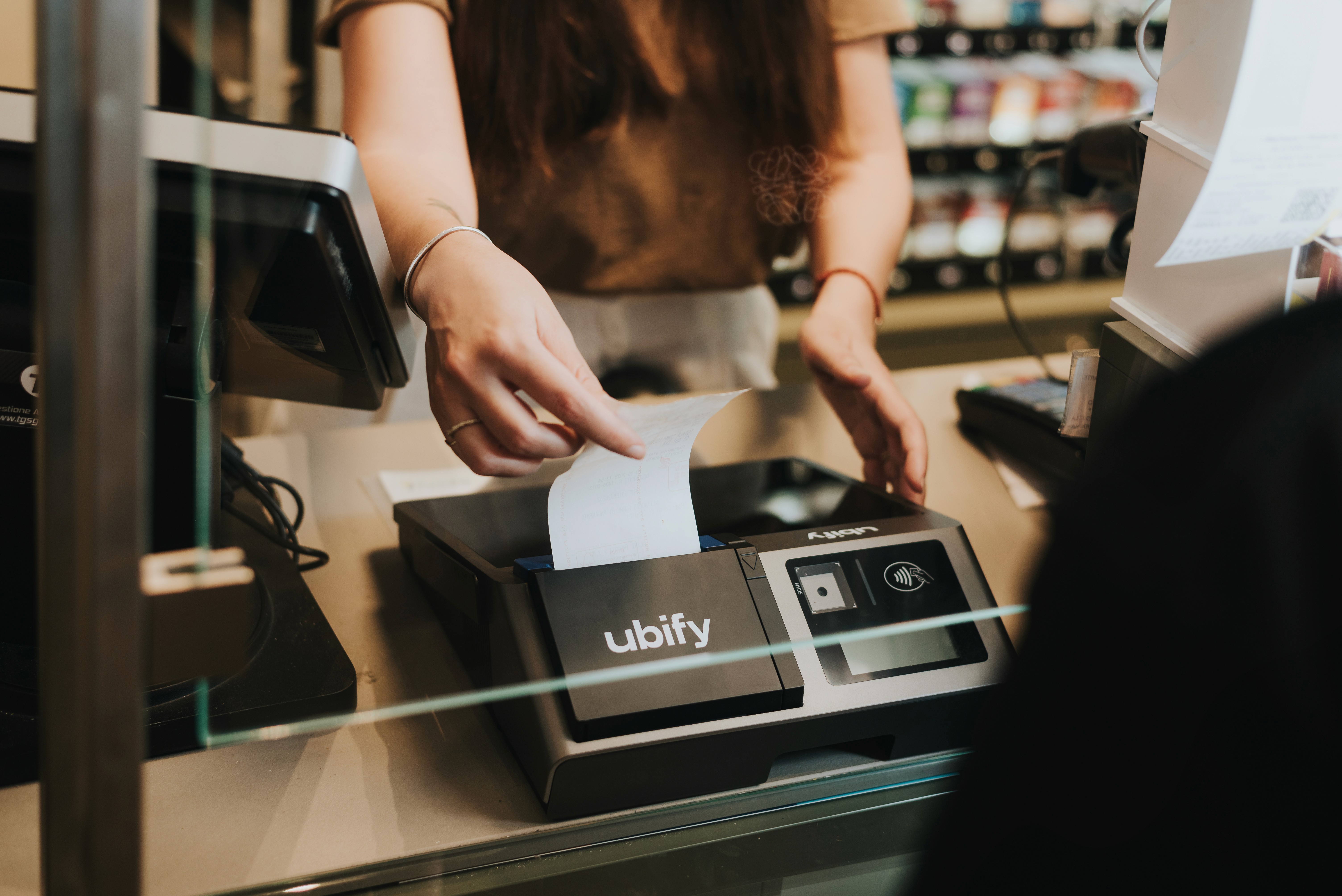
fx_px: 1865
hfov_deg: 39.6
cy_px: 448
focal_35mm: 50
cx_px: 671
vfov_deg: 27.0
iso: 320
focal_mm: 50
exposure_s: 1/200
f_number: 2.5
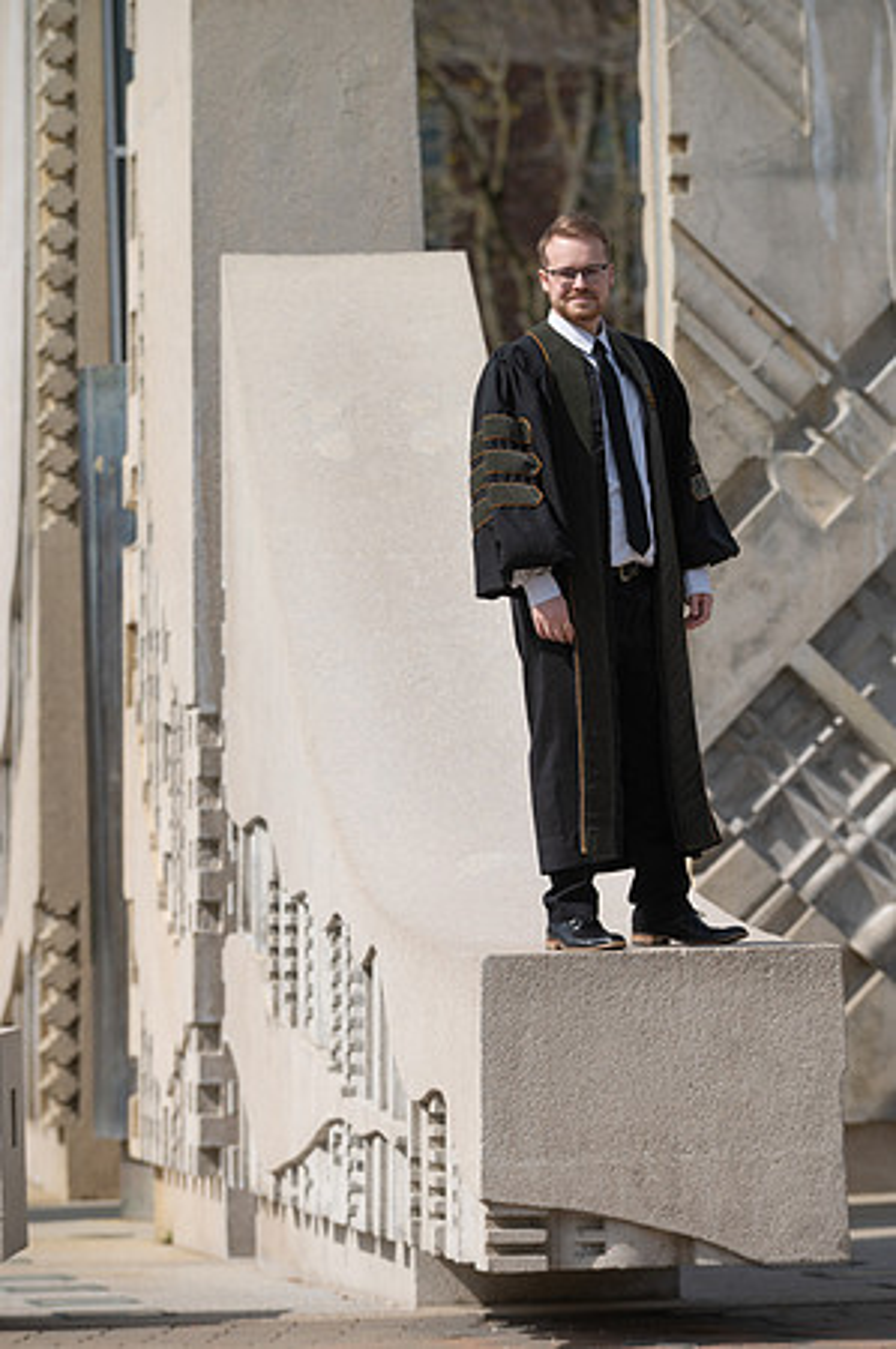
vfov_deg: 10.3
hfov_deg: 6.9
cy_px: 674
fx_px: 7483
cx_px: 448
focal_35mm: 200
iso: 125
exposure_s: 1/800
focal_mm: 200
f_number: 4.5
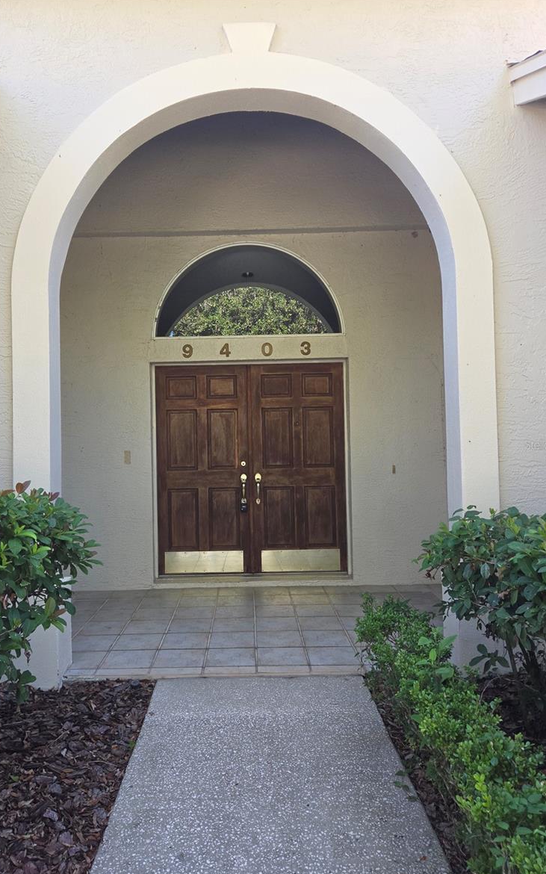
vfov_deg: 72.5
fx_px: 595
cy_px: 444
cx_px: 241
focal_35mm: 25
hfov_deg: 49.2
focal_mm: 5.4
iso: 50
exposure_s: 1/120
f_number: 1.8
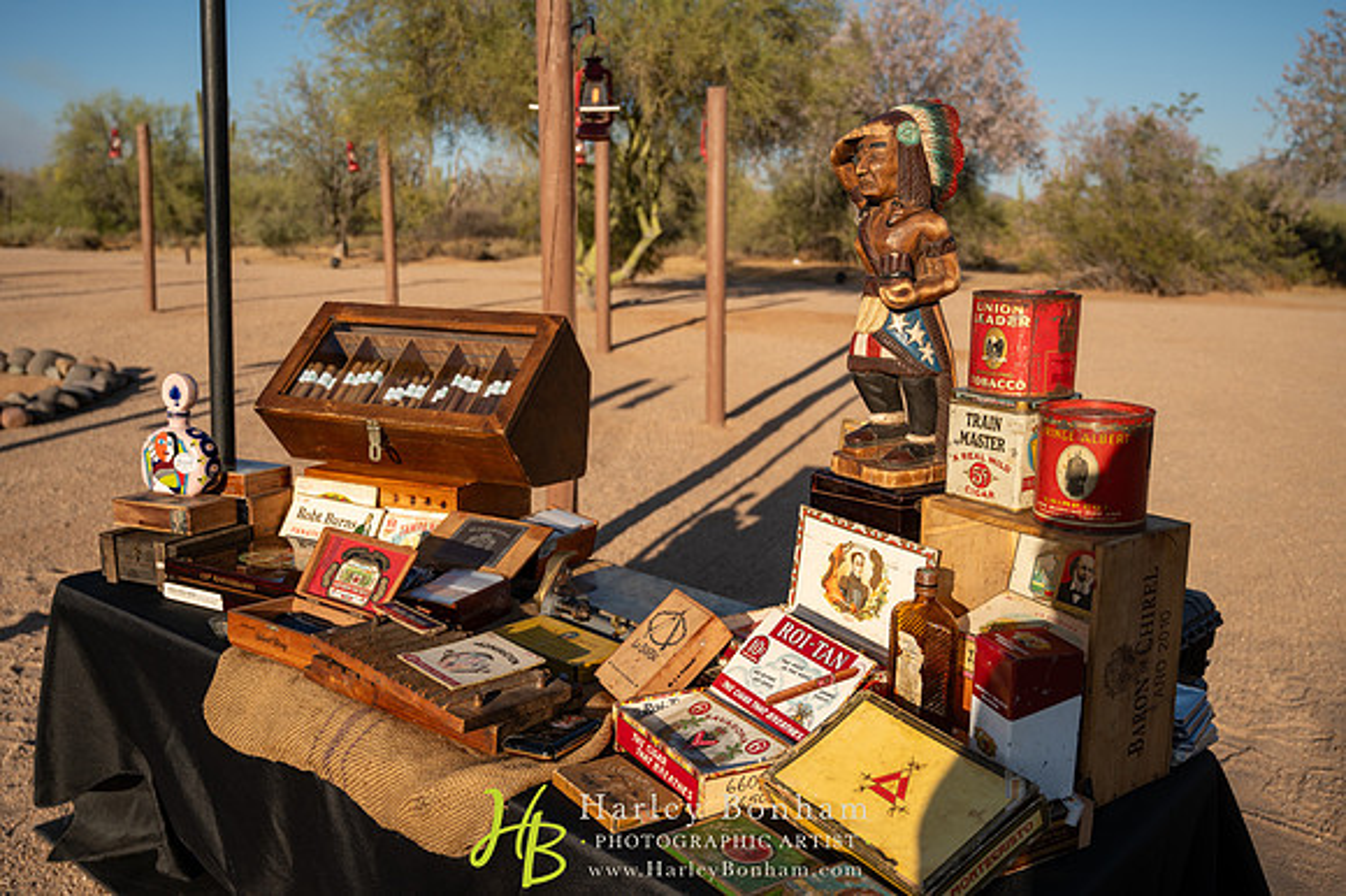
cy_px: 448
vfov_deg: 41.1
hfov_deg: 58.7
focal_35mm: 32
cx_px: 673
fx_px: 1196
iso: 100
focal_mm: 32
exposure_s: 1/1250
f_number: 4
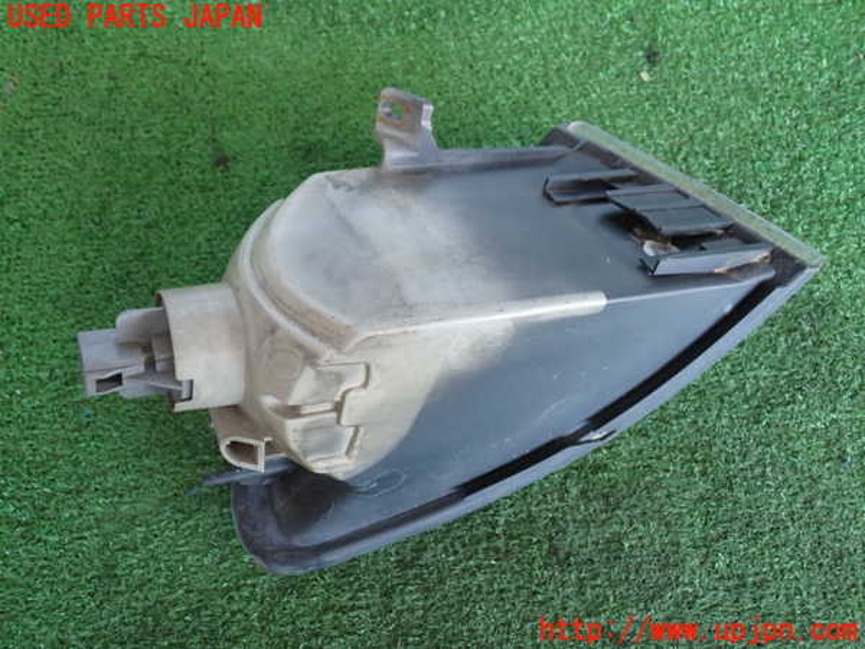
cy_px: 324
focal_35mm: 32
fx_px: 800
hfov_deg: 56.8
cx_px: 432
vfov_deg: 44.2
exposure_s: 1/40
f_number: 2.4
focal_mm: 5.79
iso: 200
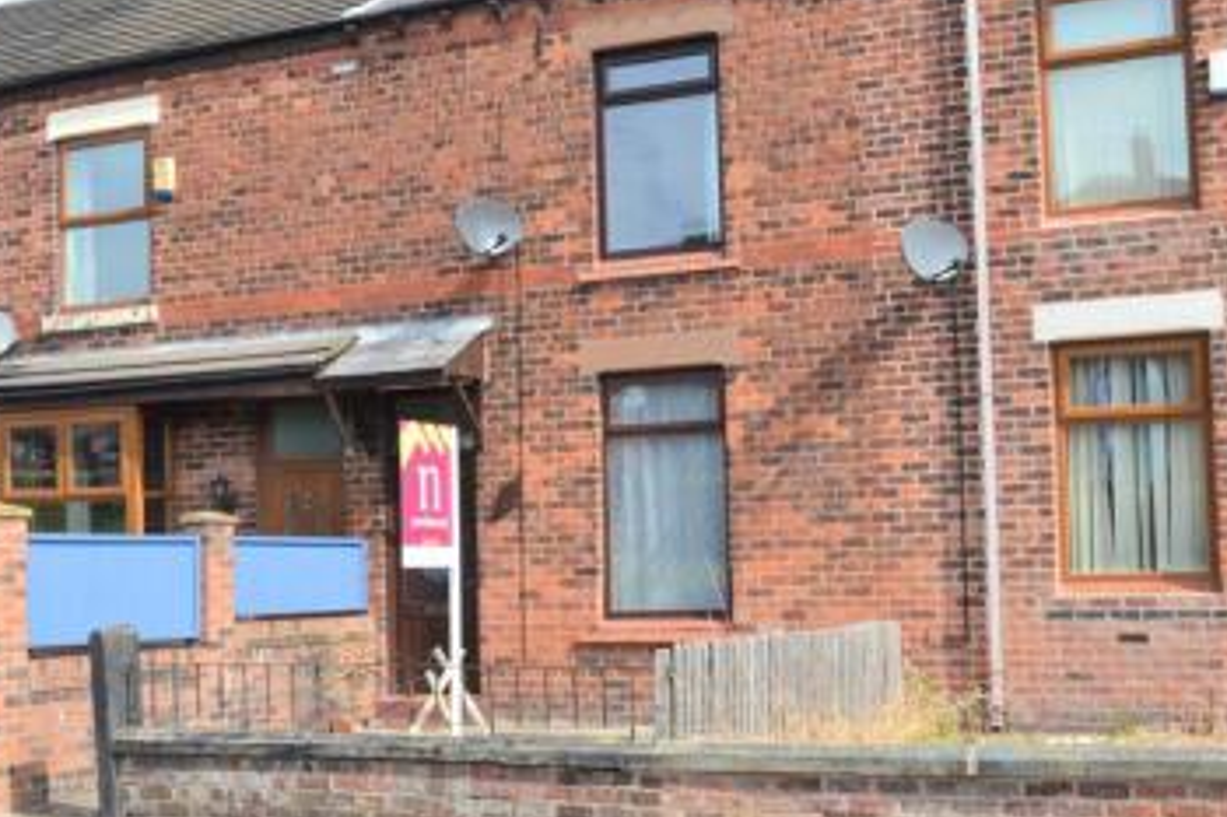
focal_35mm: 53
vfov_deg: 25.5
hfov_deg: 37.3
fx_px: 1805
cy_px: 447
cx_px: 445
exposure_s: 1/100
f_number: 8
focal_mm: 26
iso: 100
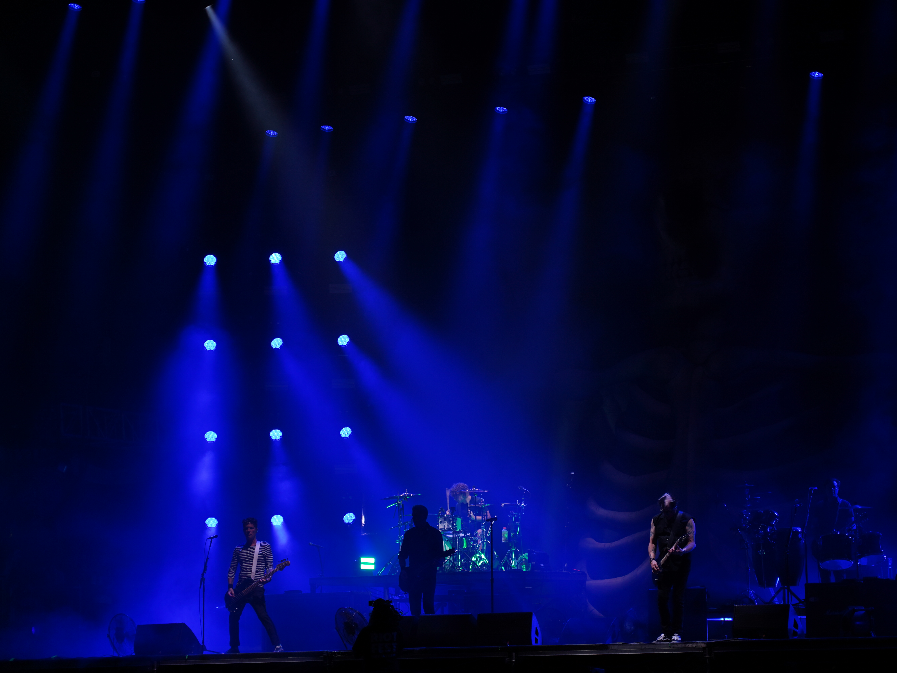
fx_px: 2954
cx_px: 489
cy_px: 337
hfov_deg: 17.3
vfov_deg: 13.0
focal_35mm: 114
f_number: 4
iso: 100
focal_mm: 105
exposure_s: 1/125
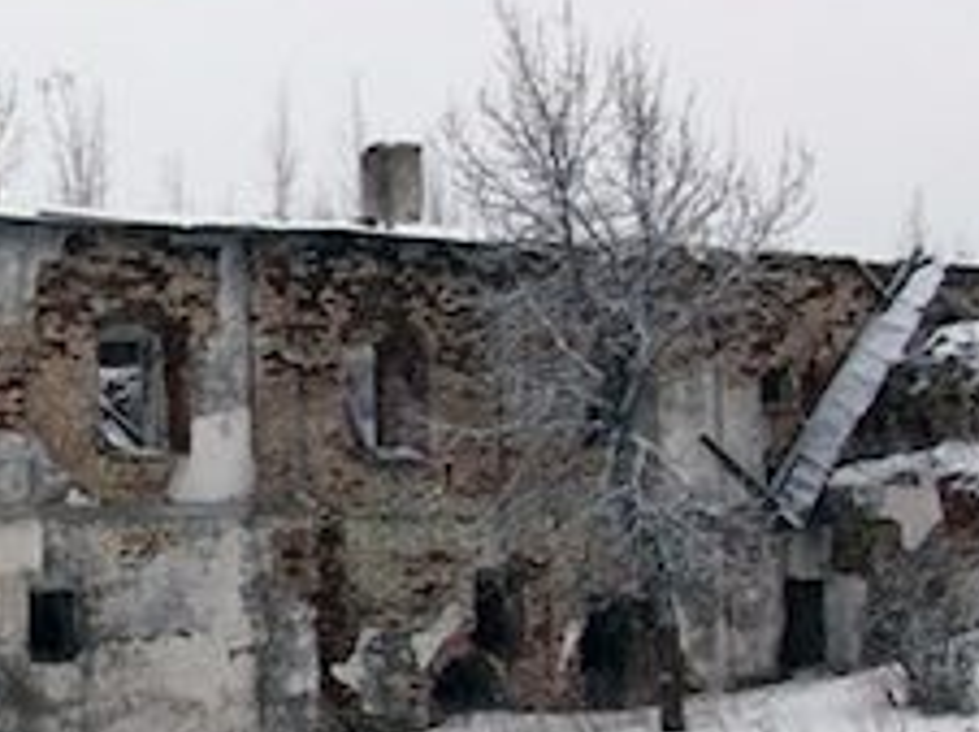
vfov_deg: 14.5
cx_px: -39
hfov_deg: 18.7
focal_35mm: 102
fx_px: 2882
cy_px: 494
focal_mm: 6
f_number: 4
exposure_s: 1/125
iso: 50
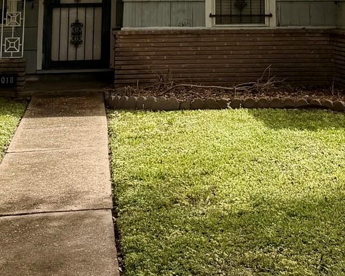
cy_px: -142
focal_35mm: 86
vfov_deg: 16.3
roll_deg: +0.9
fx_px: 878
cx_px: 233
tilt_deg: +9.1
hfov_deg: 22.1
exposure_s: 1/7353
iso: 80
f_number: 1.78
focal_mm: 6.76
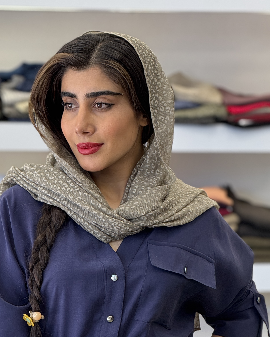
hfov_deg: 7.7
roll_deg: -0.7
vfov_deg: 9.6
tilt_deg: -4.8
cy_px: 281
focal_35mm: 201
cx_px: 92
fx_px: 2008
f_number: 2.8
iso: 100
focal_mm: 15.66
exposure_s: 1/100
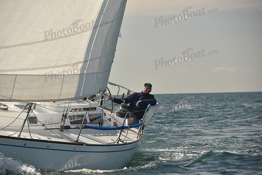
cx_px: 131
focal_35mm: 190
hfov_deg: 10.8
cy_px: 88
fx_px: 1383
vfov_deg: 7.2
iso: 250
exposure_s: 1/640
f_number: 6.3
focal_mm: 190
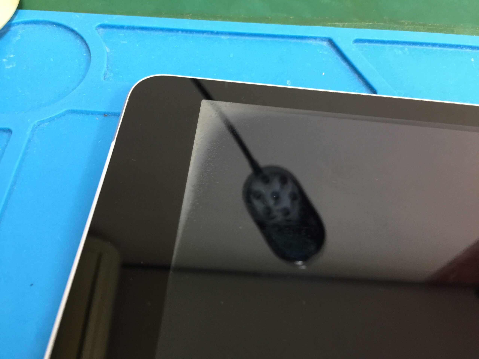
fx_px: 401
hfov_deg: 61.7
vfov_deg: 48.2
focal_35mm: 29
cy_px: 180
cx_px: 240
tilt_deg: -59.9
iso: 100
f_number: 2.2
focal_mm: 4.15
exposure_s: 1/15
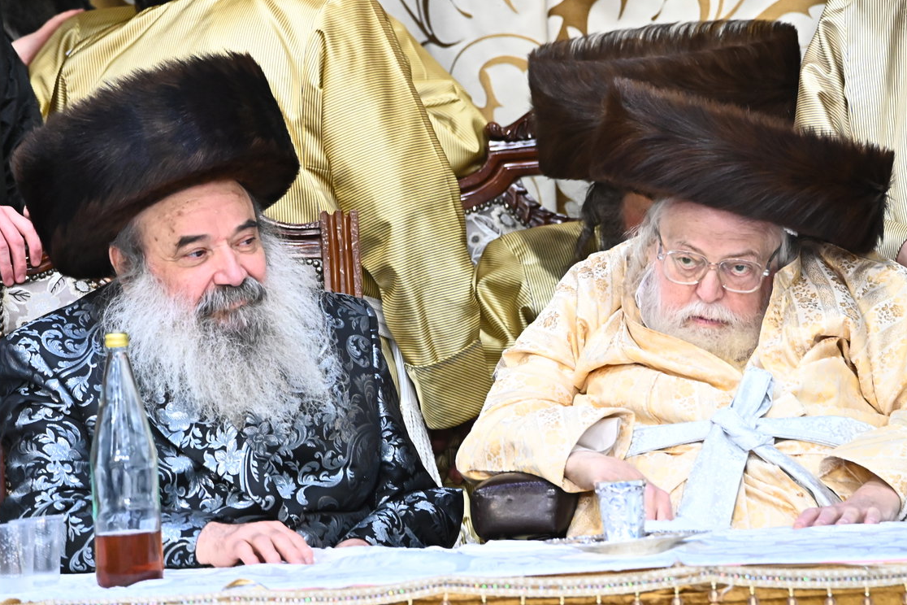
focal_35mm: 690
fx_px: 17383
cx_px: 471
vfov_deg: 2.0
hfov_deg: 3.0
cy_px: 263
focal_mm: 550
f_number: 7.1
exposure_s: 1/100
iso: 5000
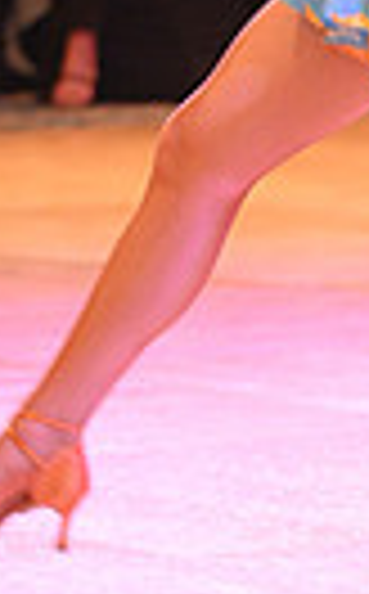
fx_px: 7628
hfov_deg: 2.8
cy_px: -256
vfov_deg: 4.4
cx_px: 763
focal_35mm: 472
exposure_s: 1/200
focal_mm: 105
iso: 3200
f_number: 4.5
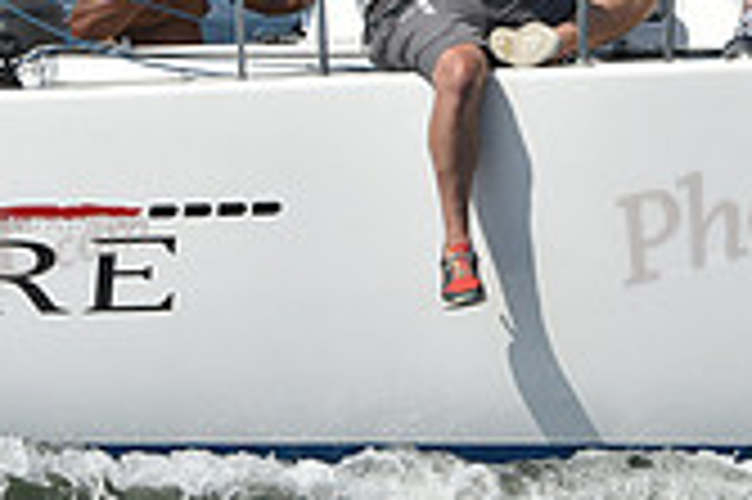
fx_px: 10142
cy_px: -2
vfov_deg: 2.8
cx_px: 387
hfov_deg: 4.2
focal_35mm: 486
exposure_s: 1/1250
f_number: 9
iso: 250
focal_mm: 140
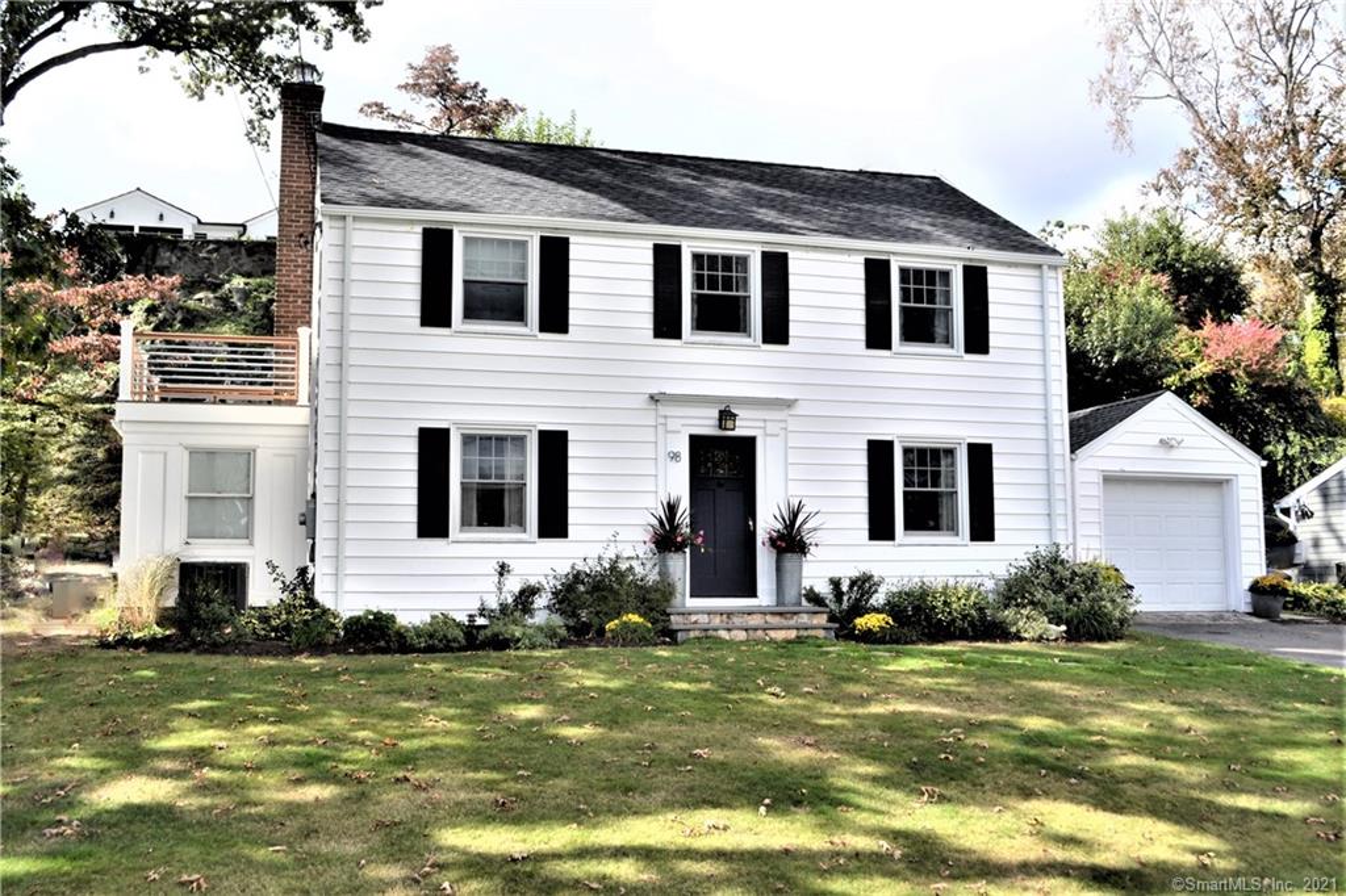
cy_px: 448
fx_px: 1233
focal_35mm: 33
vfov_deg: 39.9
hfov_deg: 57.2
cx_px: 673
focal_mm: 22
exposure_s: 1/250
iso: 100
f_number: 8
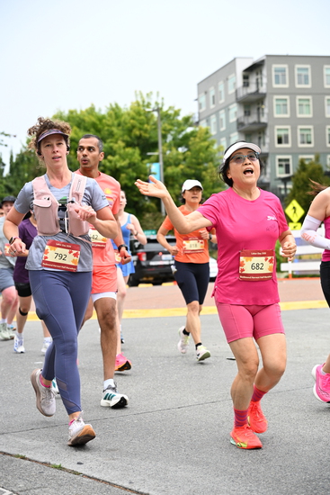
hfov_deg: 21.3
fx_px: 879
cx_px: 165
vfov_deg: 31.4
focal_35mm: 64
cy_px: 248
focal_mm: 64
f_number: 4
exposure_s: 1/800
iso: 1600
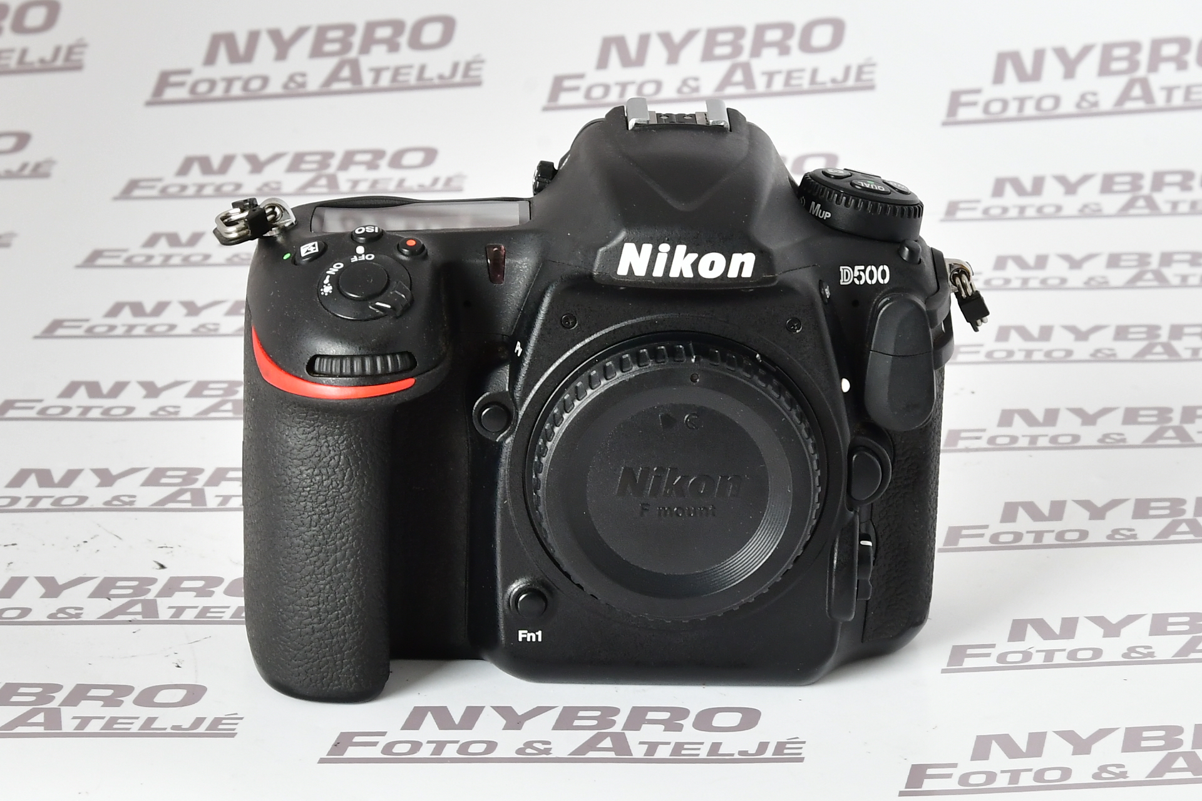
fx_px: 2070
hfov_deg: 32.4
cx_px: 601
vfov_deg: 21.9
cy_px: 400
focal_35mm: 62
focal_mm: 62
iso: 800
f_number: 11
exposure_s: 1/125
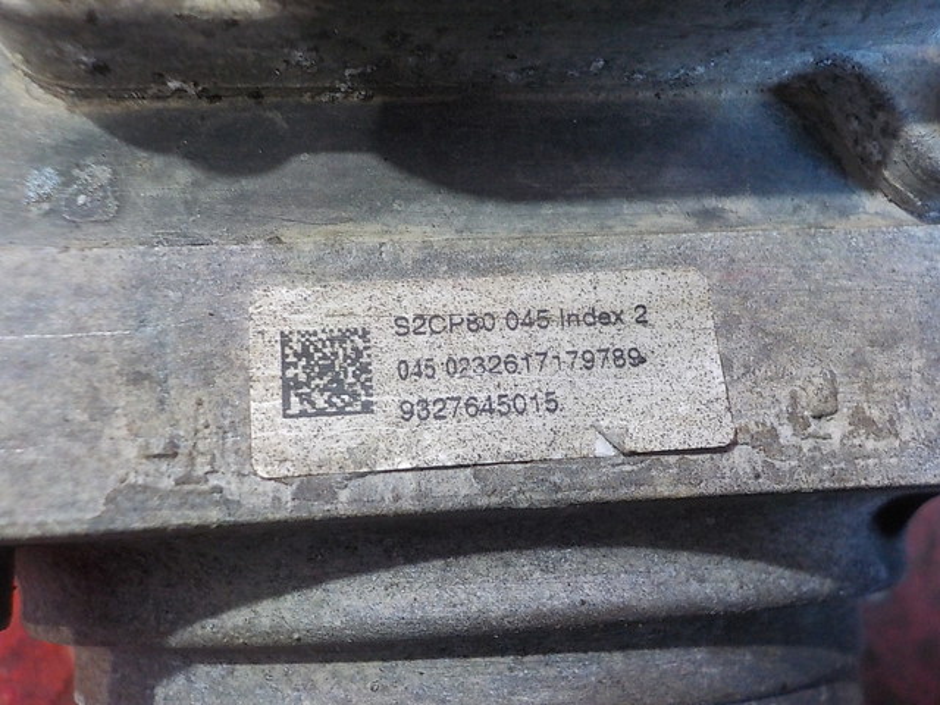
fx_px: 815
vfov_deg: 46.8
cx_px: 470
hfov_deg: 60.0
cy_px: 352
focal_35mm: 30
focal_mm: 4.1
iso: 400
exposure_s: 1/20
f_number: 3.3
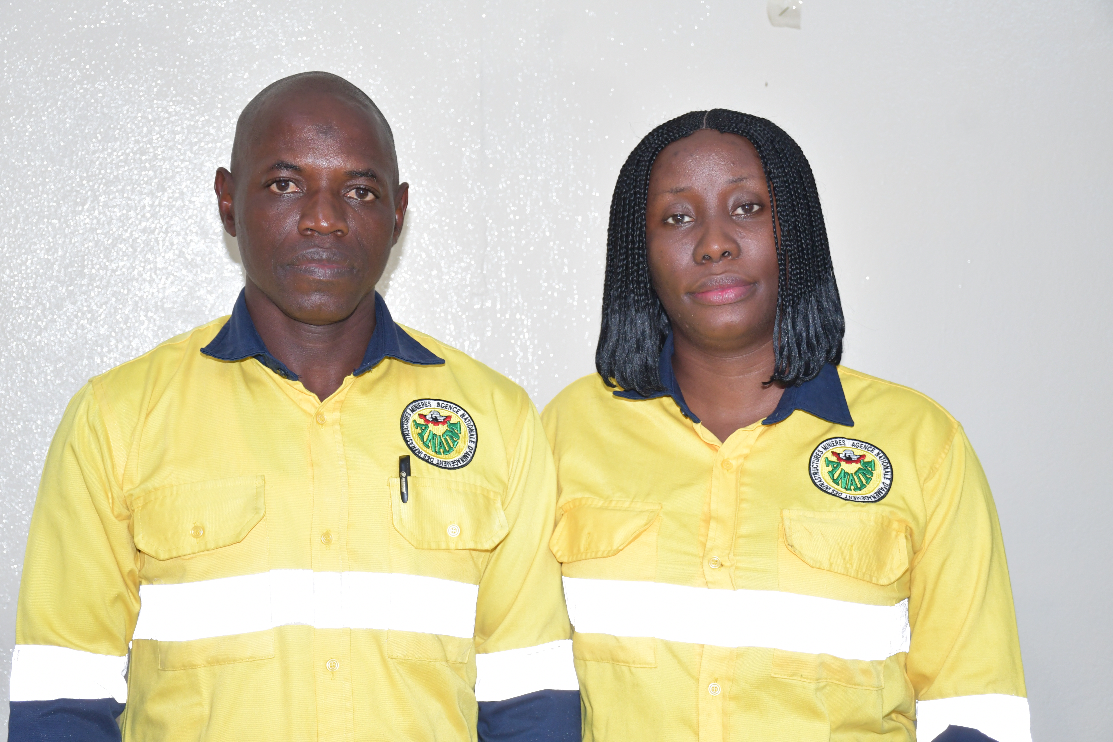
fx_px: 1855
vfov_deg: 22.6
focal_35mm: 60
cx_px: 556
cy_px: 371
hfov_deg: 33.4
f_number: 5
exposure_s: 1/60
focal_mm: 40
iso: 800
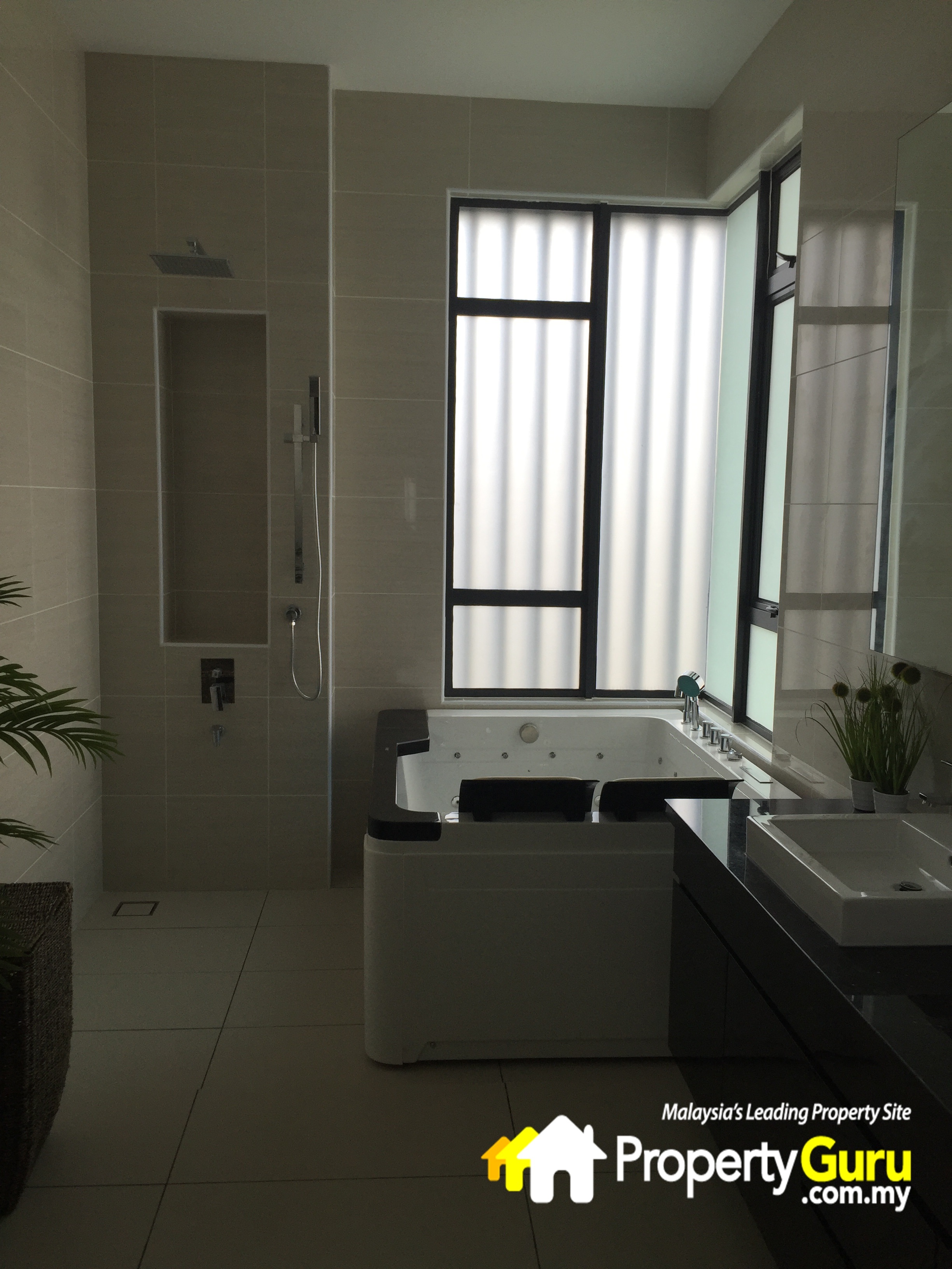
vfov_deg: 61.7
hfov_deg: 48.2
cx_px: 476
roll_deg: -0.3
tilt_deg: -8.0
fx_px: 1063
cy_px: 634
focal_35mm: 29
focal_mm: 4.15
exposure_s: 1/223
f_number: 2.2
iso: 32
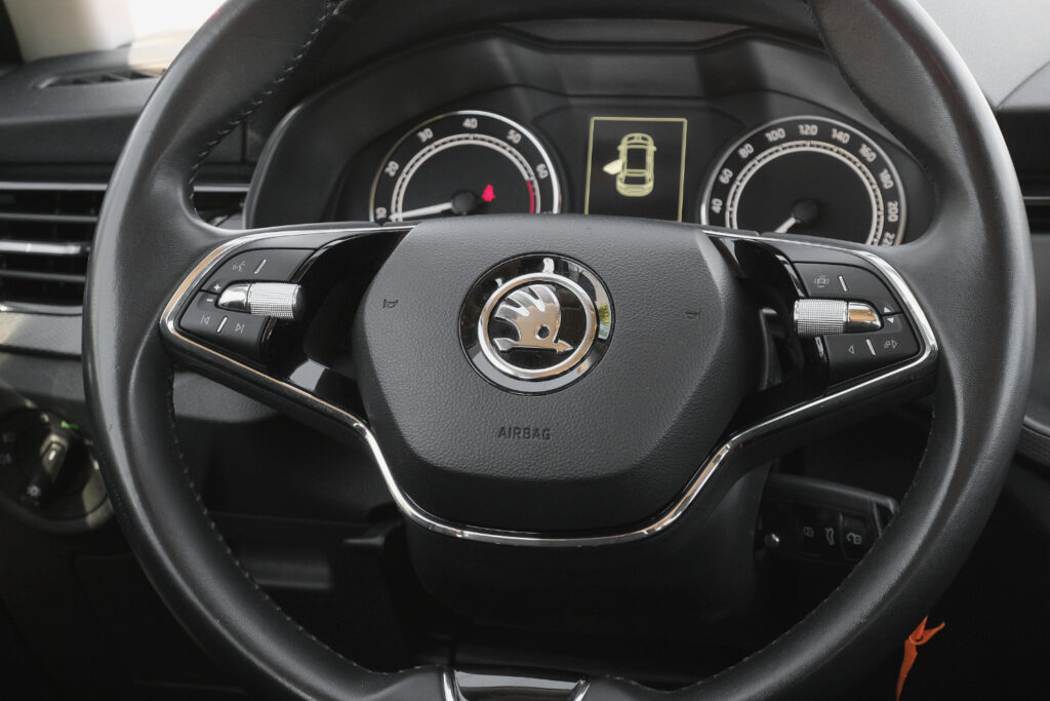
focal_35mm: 68
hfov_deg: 29.7
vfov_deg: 20.0
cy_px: 350
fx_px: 1983
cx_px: 525
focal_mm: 45
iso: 2000
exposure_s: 1/125
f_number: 7.1
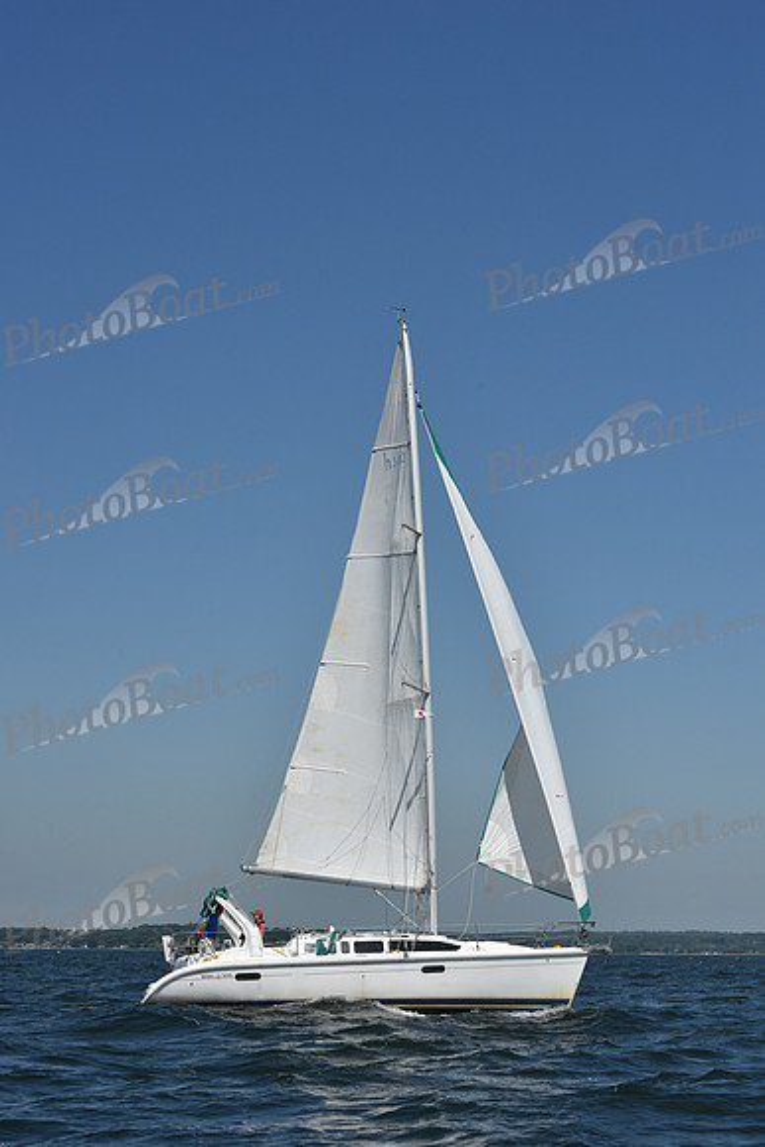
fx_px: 2230
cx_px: 382
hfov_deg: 19.5
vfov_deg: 28.8
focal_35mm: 70
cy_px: 574
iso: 250
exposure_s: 1/1250
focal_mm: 70
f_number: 11
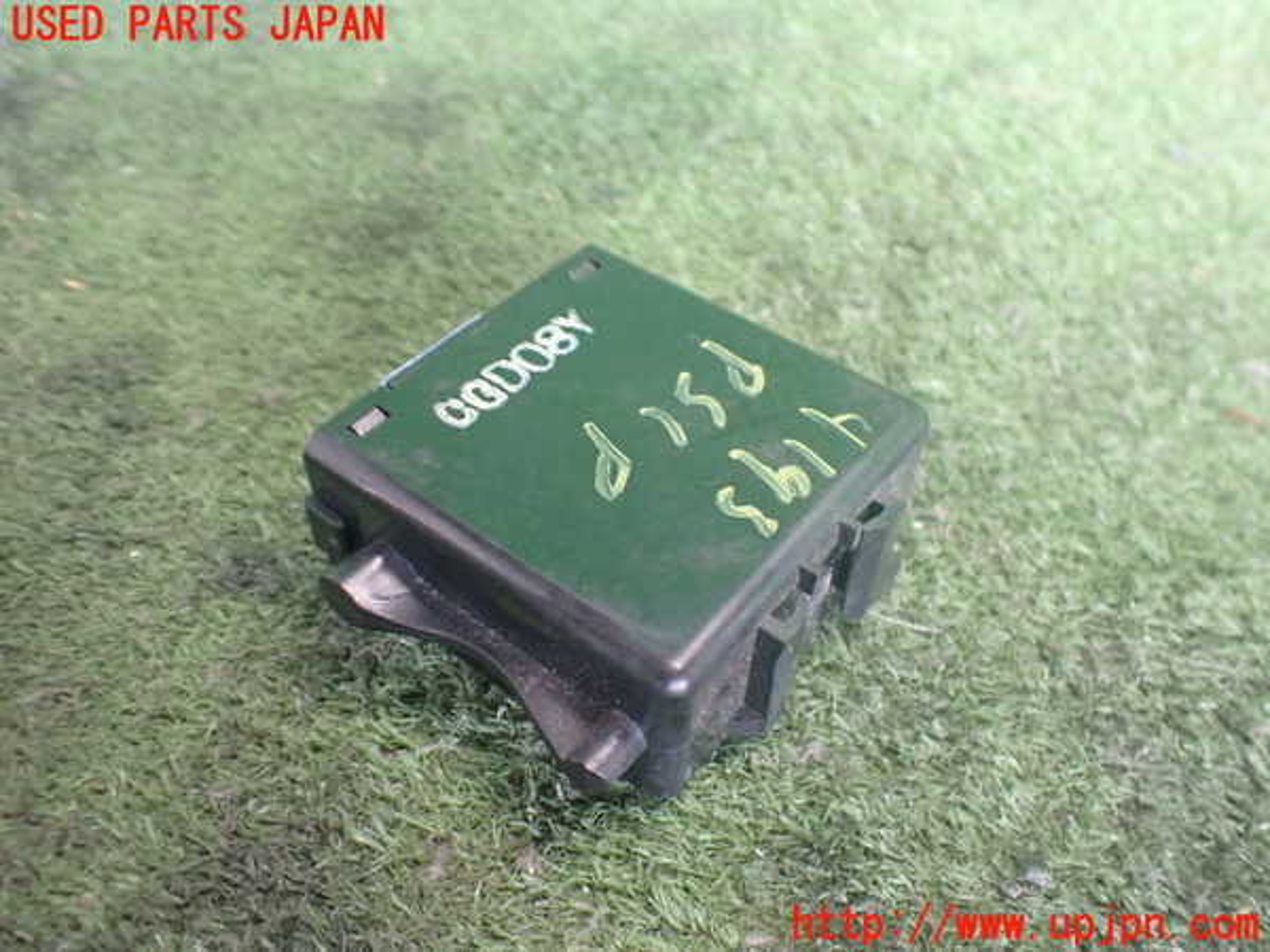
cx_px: 635
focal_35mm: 30
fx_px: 1101
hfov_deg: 60.0
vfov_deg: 46.8
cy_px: 476
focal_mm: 5.4
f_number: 2.3
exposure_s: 1/40
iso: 800
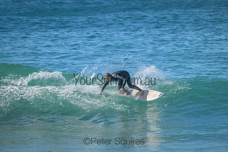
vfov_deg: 2.3
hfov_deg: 3.5
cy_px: 76
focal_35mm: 590
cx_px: 114
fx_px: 3737
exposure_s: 1/2000
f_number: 11
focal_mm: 590
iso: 2200
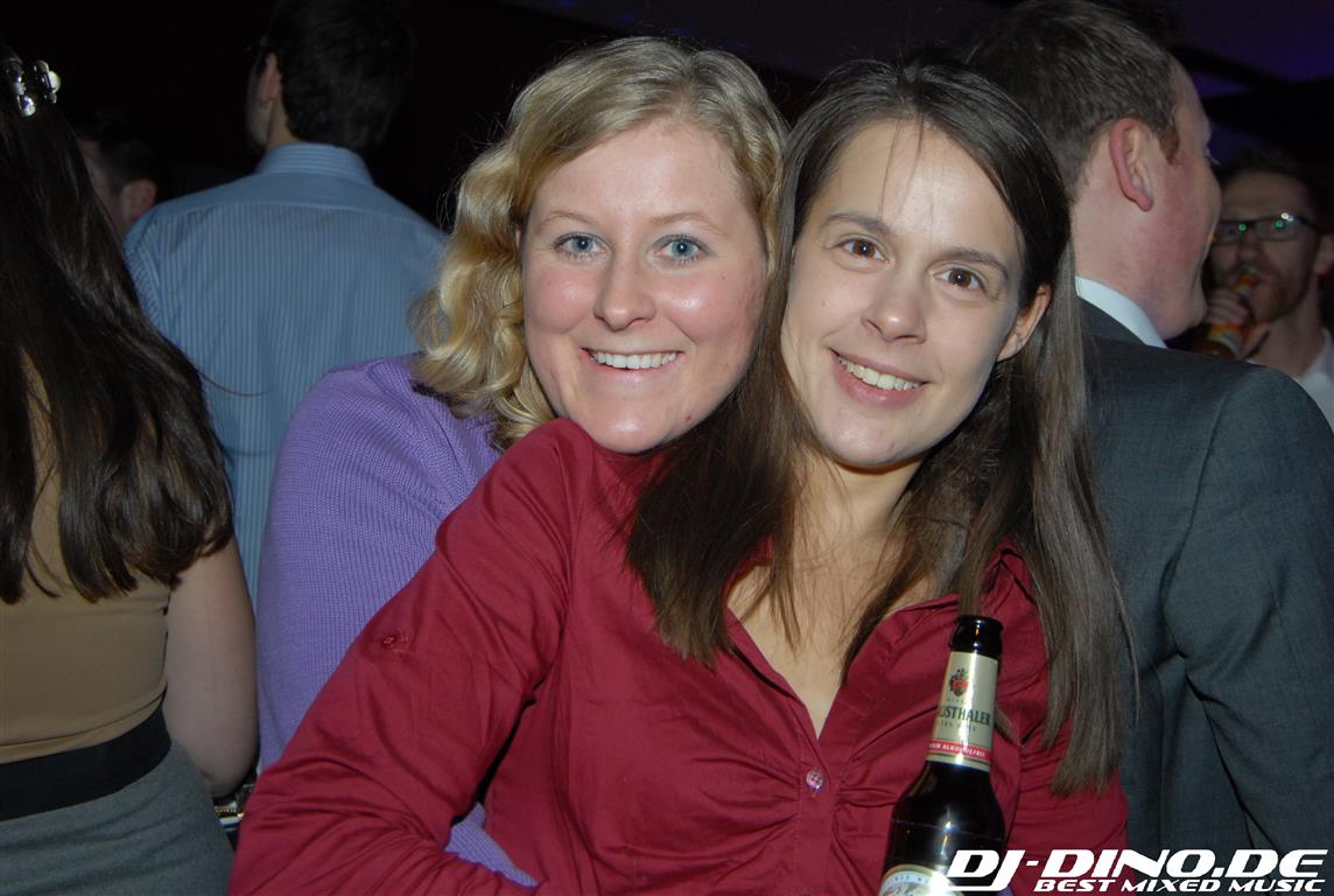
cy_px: 448
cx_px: 667
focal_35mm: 48
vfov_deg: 28.2
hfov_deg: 41.0
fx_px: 1782
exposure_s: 1/4
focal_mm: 32
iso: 400
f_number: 5.6
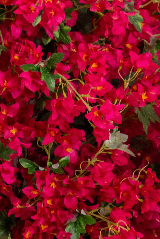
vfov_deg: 4.9
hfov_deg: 3.2
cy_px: 435
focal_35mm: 417
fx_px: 2780
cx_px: 472
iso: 500
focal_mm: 70
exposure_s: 1/160
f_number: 5.6
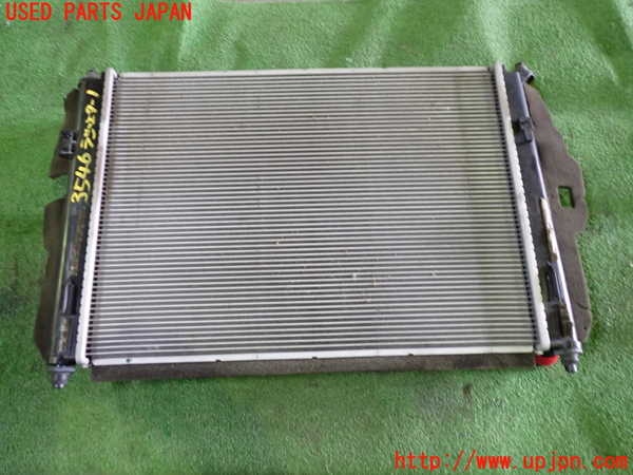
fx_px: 549
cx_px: 316
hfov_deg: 60.0
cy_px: 238
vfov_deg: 46.8
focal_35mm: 30
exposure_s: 1/30
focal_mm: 5.4
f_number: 2.3
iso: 500
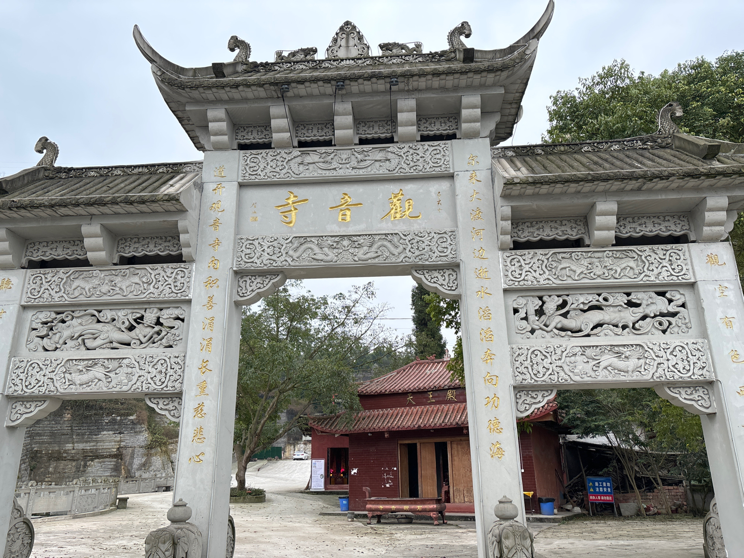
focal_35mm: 26
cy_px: 279
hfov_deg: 67.3
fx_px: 559
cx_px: 372
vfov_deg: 53.1
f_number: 1.6
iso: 80
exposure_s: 1/121
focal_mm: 5.96
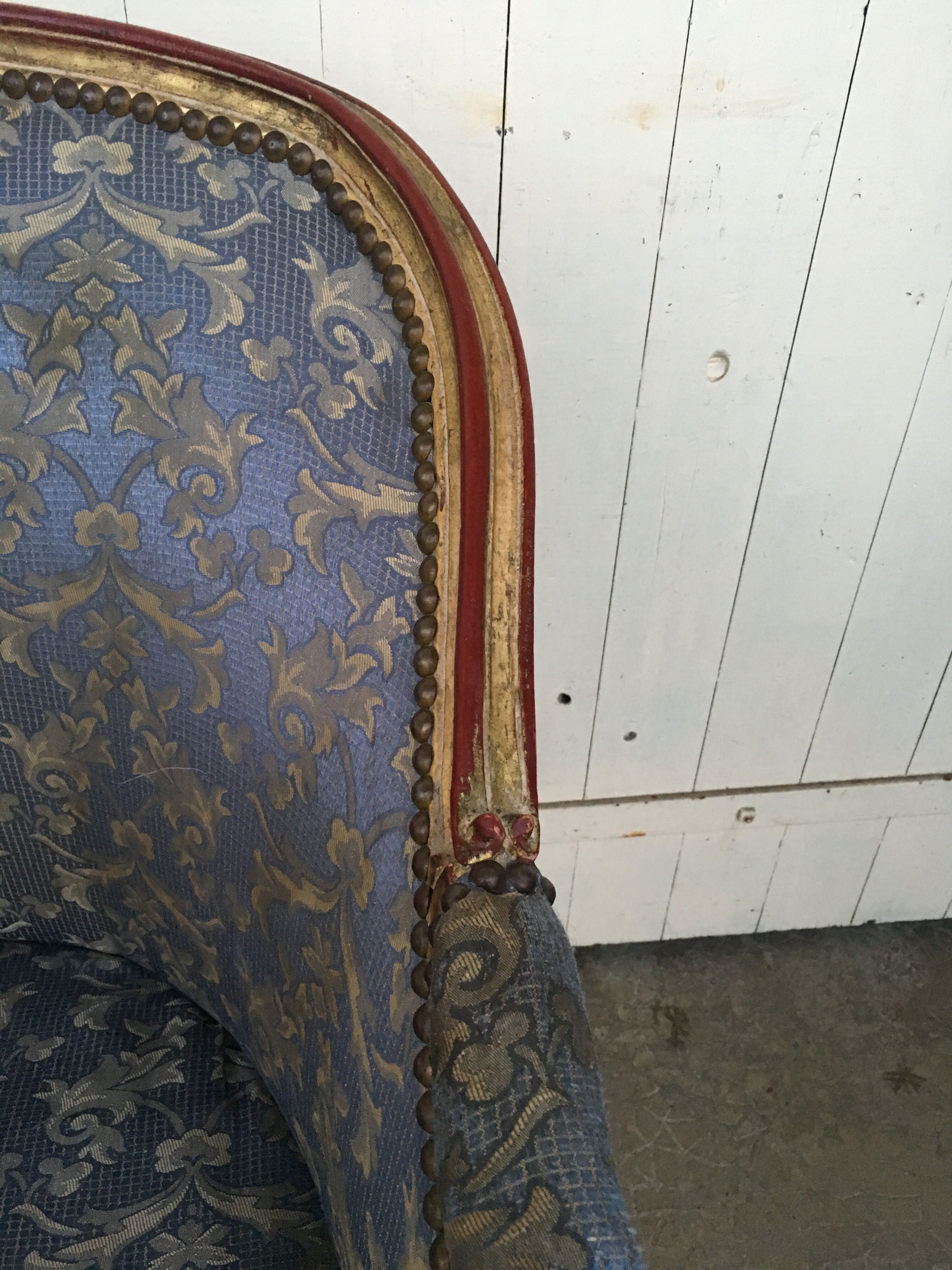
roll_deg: -3.4
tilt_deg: -37.1
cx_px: 476
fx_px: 1063
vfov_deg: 61.7
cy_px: 635
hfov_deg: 48.2
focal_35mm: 29
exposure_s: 1/25
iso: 200
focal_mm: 4.15
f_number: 2.2
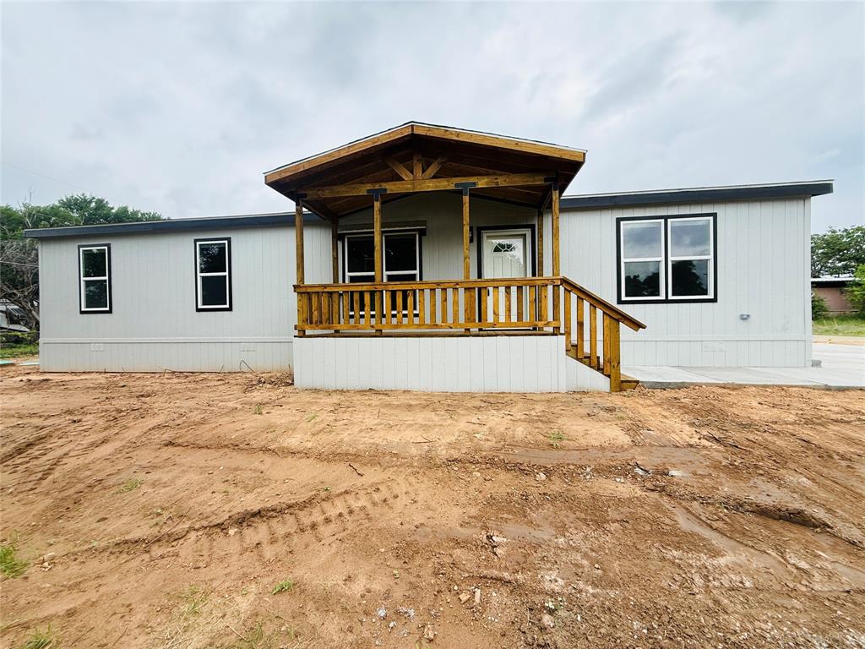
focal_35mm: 14
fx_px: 350
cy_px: 324
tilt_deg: +0.4
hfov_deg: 102.1
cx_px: 432
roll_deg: +0.1
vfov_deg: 85.7
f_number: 2.2
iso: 64
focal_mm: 2.22
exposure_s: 1/789
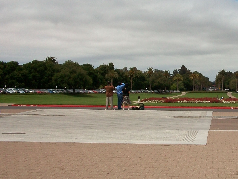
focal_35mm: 60
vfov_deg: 24.3
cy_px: 64
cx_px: 195
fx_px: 413
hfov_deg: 31.2
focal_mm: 5.7
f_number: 5.5
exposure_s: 1/800
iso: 80
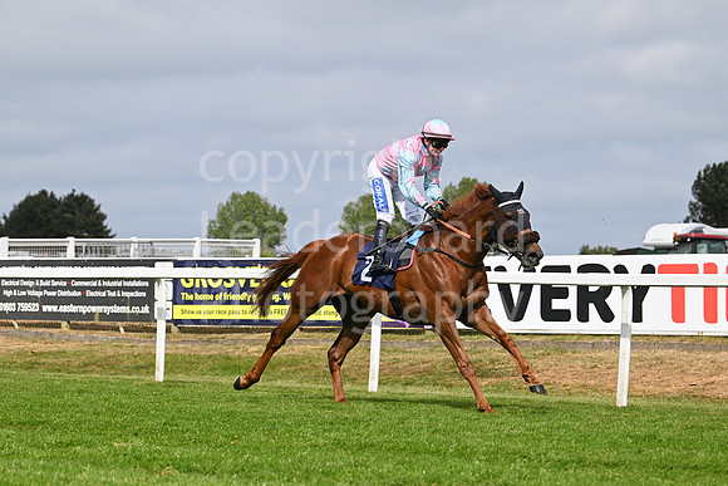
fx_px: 2528
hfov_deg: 16.4
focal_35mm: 125
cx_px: 364
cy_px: 243
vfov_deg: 11.0
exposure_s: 1/2500
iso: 400
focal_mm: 125
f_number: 6.3
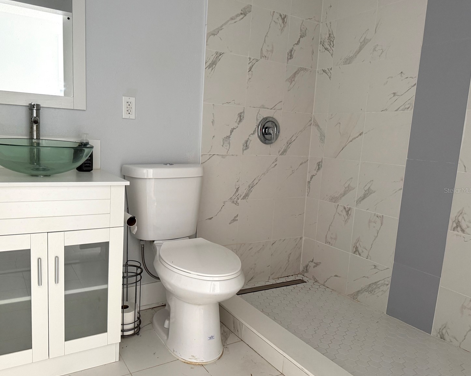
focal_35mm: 26
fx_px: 362
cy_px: 190
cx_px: 214
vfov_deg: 54.9
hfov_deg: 65.9
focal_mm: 6.76
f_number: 1.78
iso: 320
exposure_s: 1/60
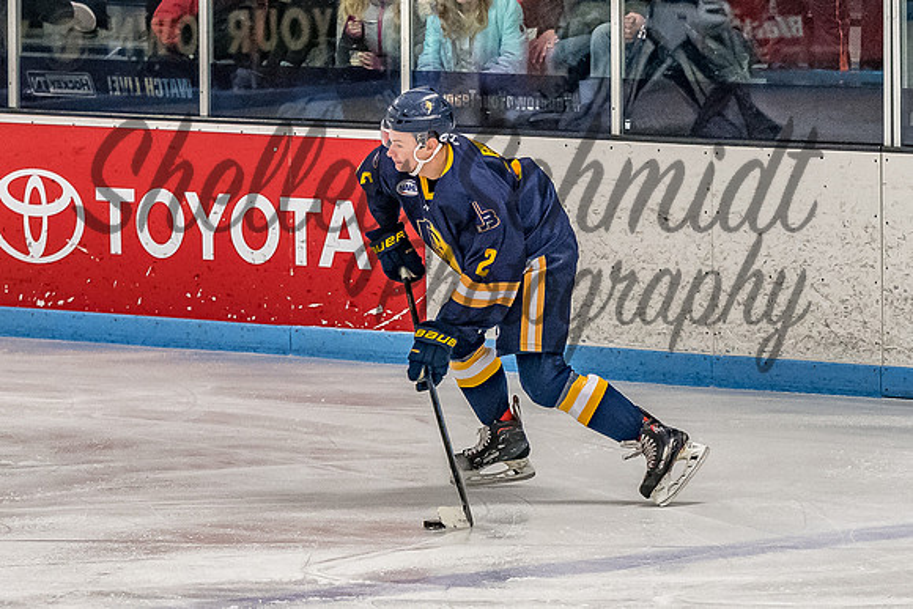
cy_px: 245
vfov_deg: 4.0
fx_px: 8763
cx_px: 437
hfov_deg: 6.0
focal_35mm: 345
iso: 1600
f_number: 3.2
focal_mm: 125
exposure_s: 1/800
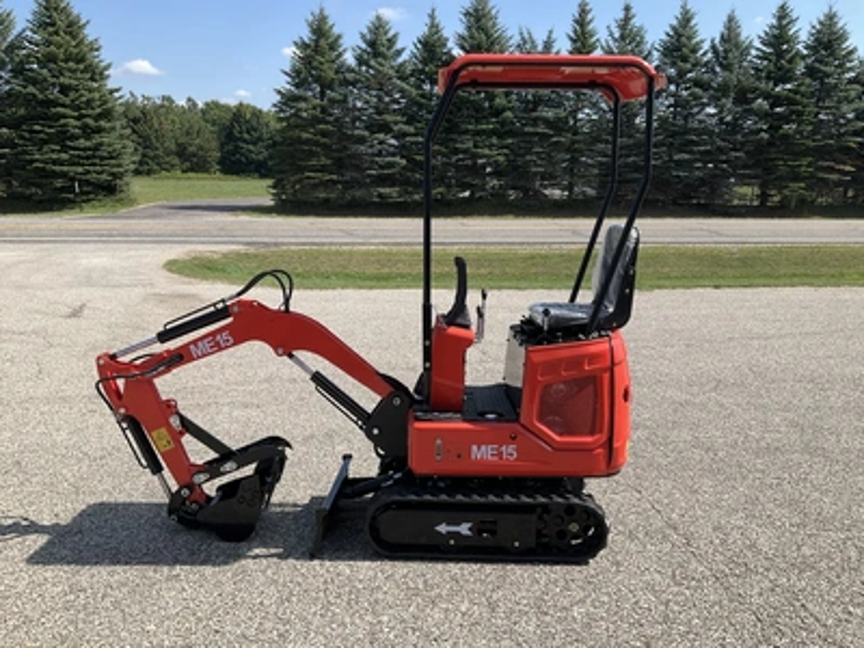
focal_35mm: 29
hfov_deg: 61.7
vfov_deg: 48.2
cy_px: 324
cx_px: 432
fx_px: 724
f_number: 1.8
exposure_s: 1/1490
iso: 25
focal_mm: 3
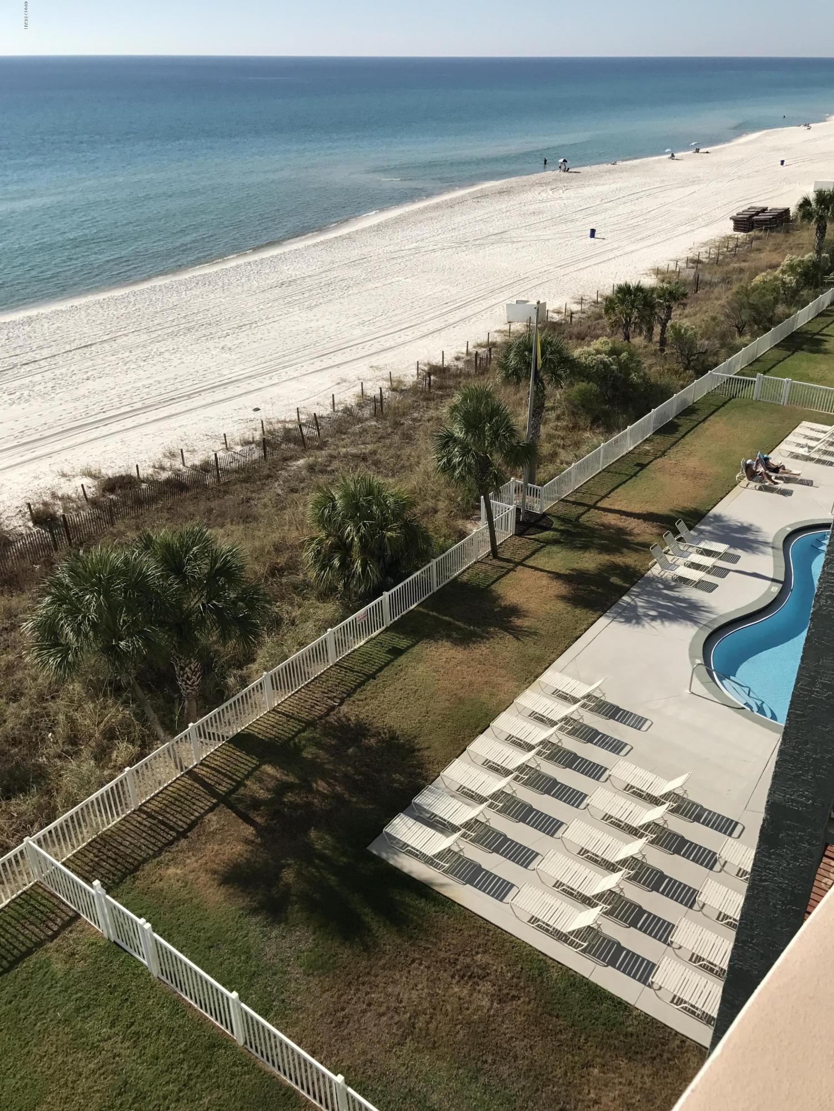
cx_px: 417
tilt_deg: -28.0
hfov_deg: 49.7
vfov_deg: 63.4
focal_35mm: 28
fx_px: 899
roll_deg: +1.2
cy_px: 556
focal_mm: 3.99
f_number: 1.8
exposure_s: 1/4167
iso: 20
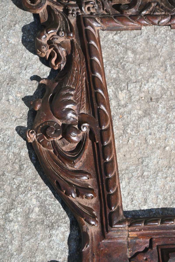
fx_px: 1203
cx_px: 88
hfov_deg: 8.3
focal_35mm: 165
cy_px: 131
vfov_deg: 12.5
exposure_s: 1/320
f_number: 6
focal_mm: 110
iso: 100
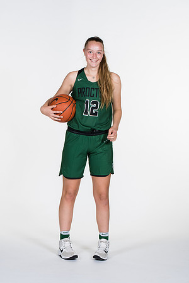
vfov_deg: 19.5
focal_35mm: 105
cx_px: 94
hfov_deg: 13.0
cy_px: 142
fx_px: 827
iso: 200
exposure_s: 1/160
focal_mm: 70
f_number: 6.3
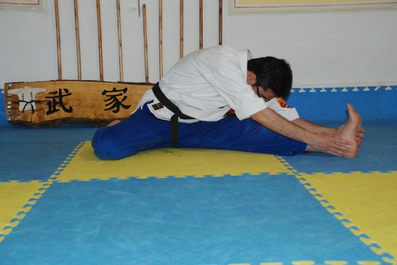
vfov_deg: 25.8
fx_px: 579
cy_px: 132
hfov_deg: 37.8
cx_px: 198
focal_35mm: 52
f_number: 5.6
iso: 1600
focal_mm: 35
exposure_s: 1/60
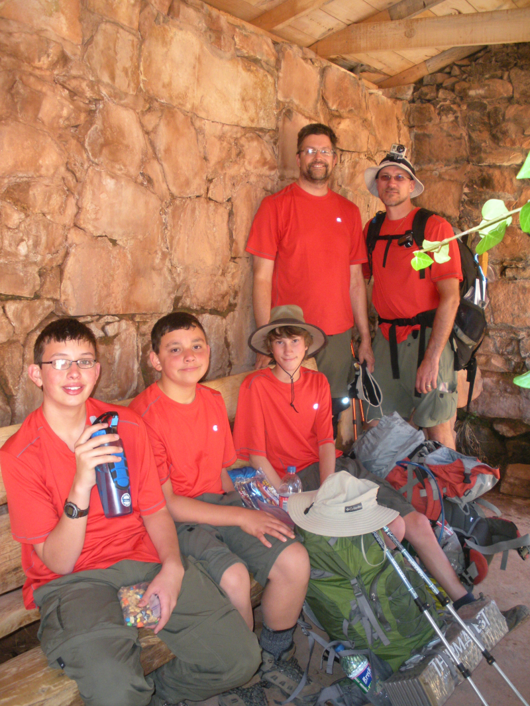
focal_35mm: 36
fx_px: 735
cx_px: 265
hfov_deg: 39.7
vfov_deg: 51.3
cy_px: 353
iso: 253
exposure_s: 1/30
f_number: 3.5
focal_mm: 6.3
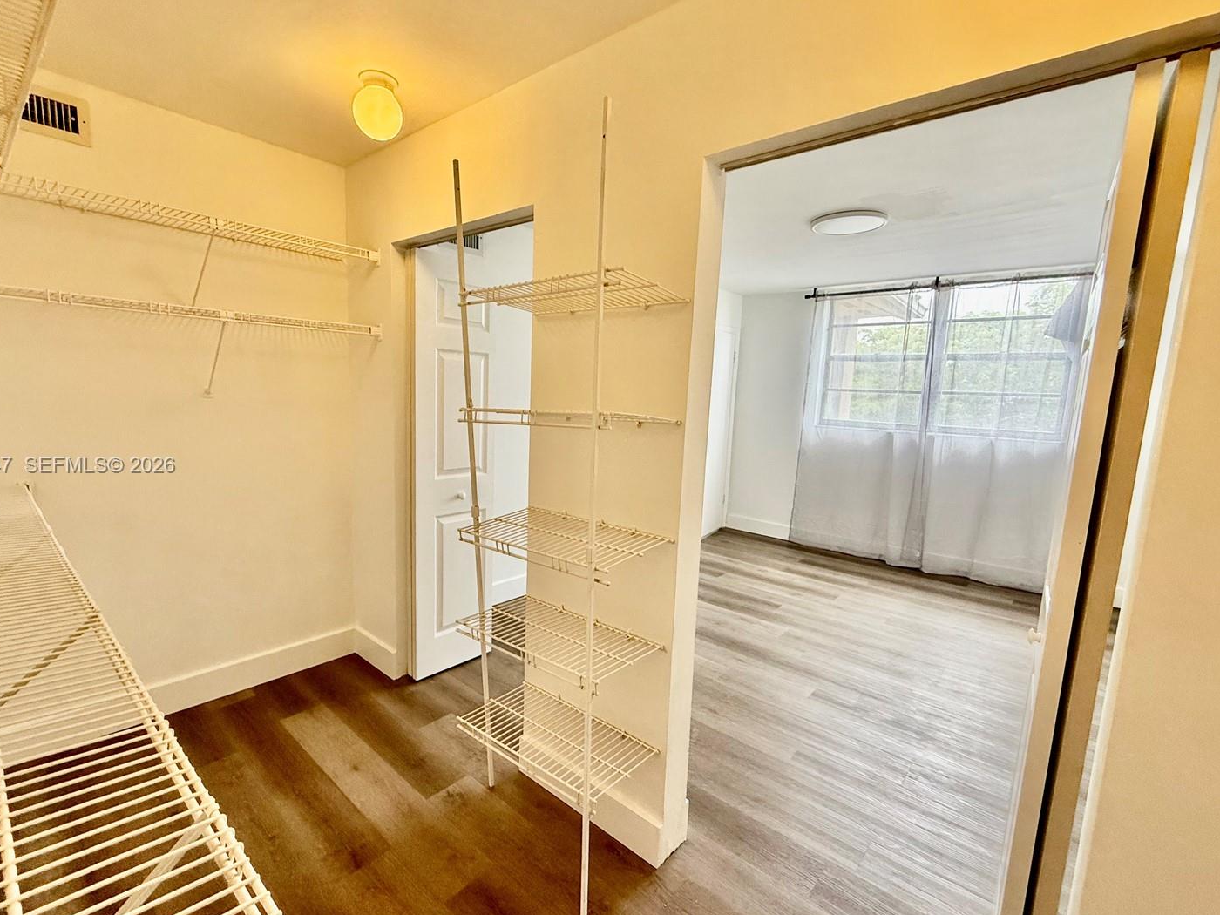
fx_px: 564
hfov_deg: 94.5
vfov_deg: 78.1
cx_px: 600
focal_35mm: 16
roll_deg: -2.2
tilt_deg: -7.4
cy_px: 466
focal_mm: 2.22
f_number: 2.2
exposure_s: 1/99
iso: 200
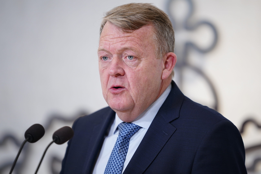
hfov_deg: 5.2
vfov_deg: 3.4
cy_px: 87
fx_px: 2900
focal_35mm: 400
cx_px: 130
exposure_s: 1/250
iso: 1000
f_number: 2.8
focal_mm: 400
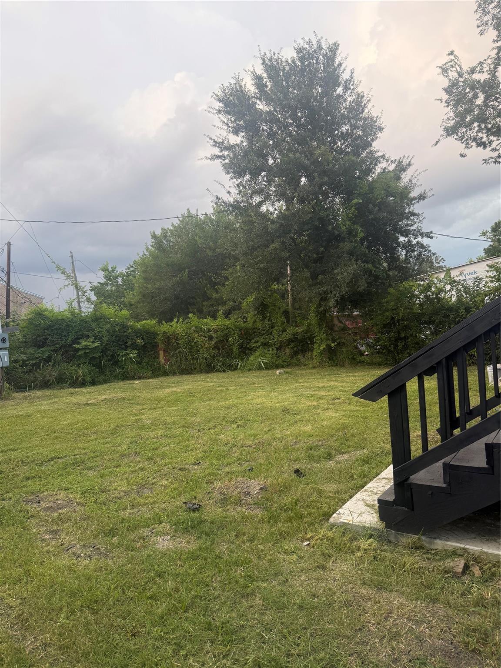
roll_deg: +3.6
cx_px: 250
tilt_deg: +0.8
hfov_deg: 56.8
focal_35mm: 24
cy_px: 334
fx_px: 463
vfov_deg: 71.6
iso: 100
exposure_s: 1/272
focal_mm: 6.76
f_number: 1.78
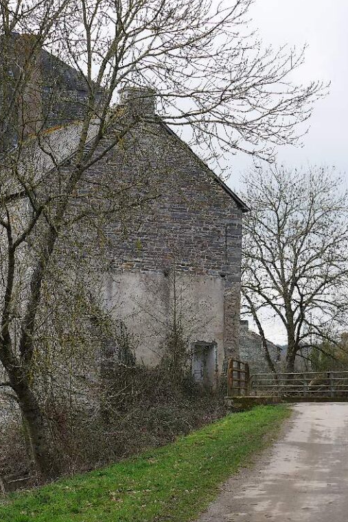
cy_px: 260
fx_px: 1422
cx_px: 80
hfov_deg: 13.9
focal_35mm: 98
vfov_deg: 20.8
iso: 200
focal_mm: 35
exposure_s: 1/400
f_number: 4.5
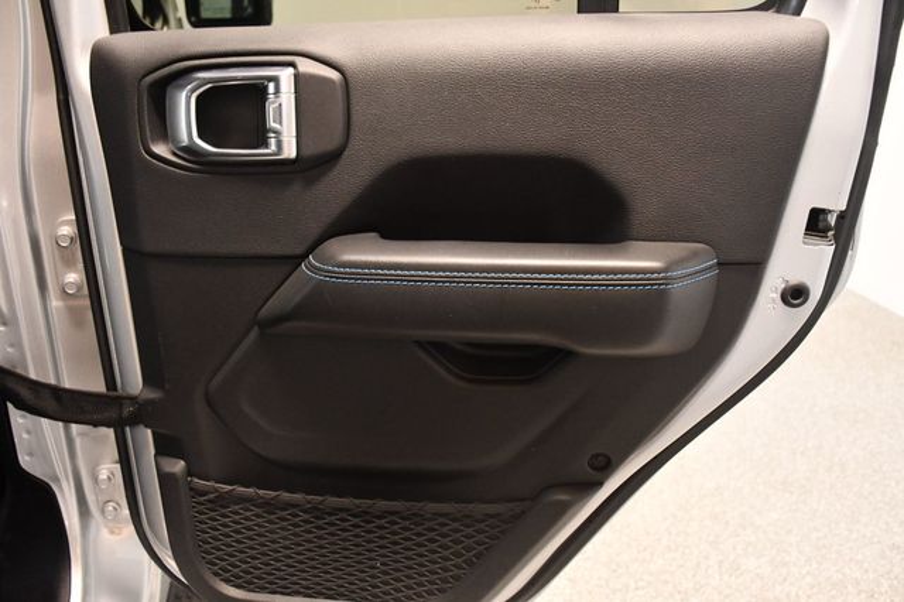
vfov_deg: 39.9
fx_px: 828
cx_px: 452
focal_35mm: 33
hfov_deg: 57.2
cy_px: 301
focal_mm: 22
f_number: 3.5
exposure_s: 1/60
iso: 3200
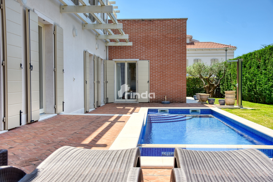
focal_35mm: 38
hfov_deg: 51.3
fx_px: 284
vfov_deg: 35.5
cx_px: 136
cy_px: 91
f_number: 4
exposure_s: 1/800
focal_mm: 25
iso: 100
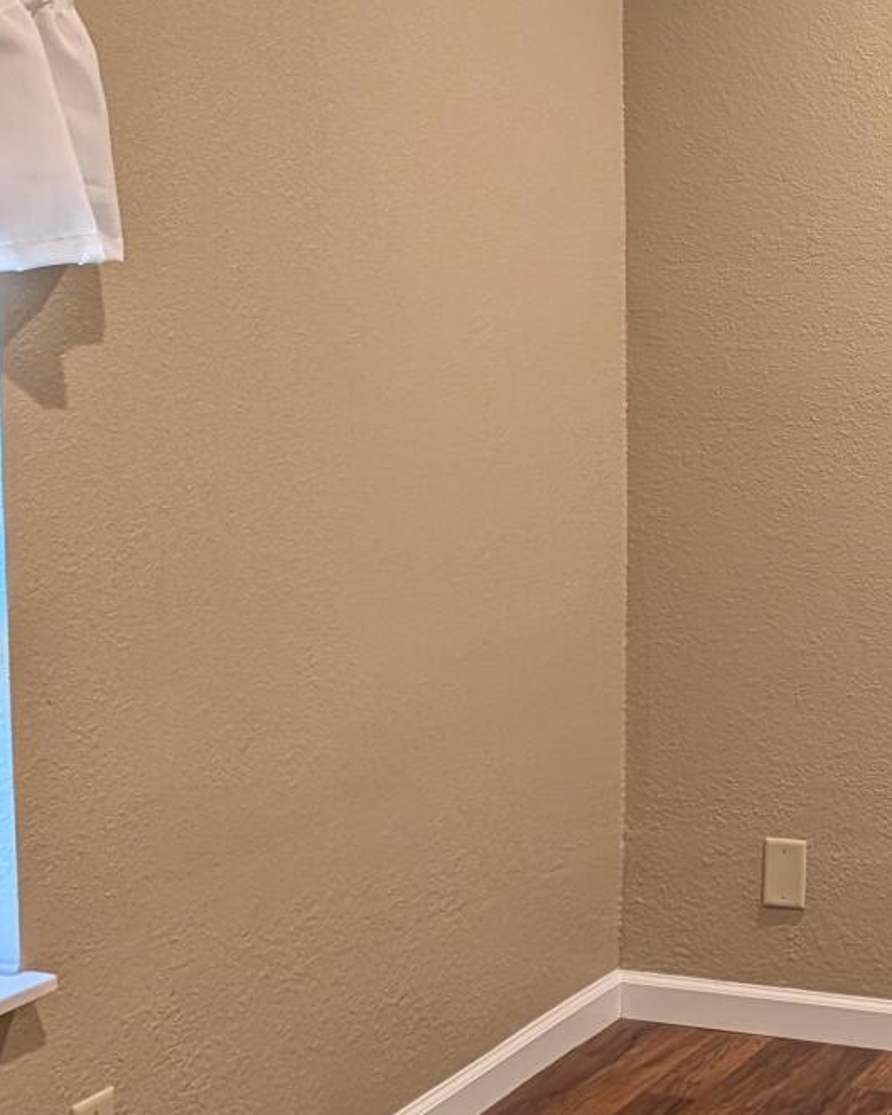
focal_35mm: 71
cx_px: 1090
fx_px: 2342
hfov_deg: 20.1
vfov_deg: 26.8
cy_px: 602
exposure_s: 1/60
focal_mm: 6.9
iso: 150
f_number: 1.68
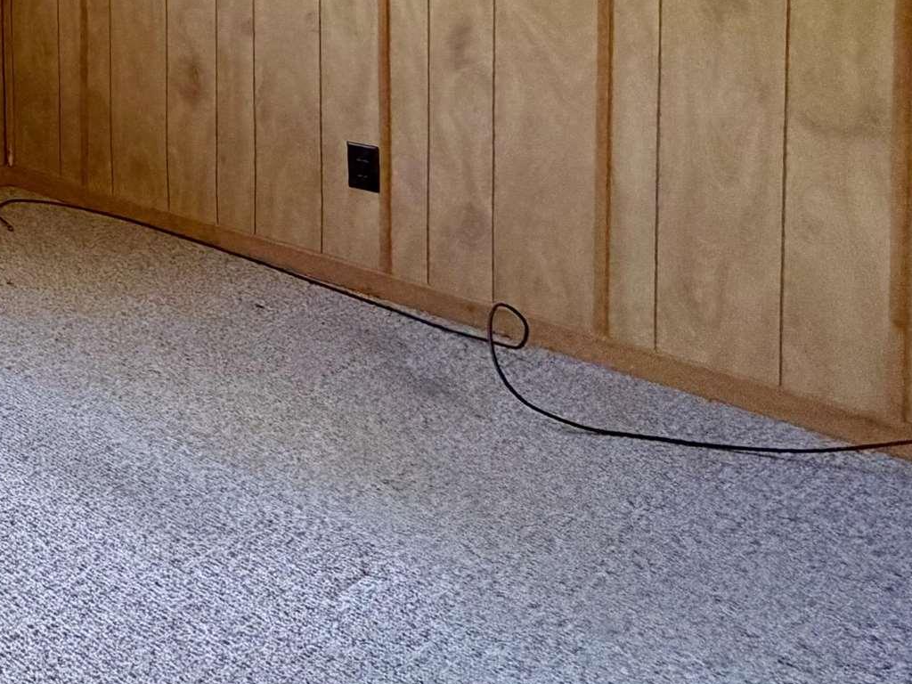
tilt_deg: -3.2
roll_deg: +2.3
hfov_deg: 30.5
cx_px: -378
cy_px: -102
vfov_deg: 30.1
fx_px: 1107
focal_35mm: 42
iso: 400
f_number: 2.2
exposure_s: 1/60
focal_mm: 2.22
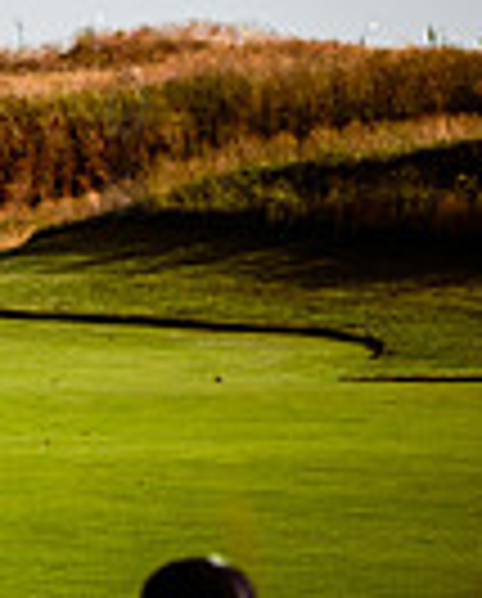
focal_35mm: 408
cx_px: -748
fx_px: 7250
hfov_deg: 3.7
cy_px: 137
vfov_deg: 4.7
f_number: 3.5
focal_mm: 100
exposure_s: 1/1600
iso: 125
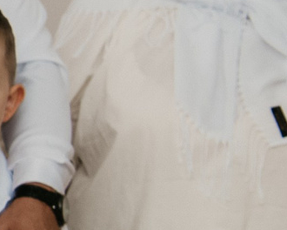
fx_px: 2302
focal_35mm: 271
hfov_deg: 6.2
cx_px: -738
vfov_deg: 5.7
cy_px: 123
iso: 200
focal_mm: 34
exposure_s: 1/160
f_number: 4.5
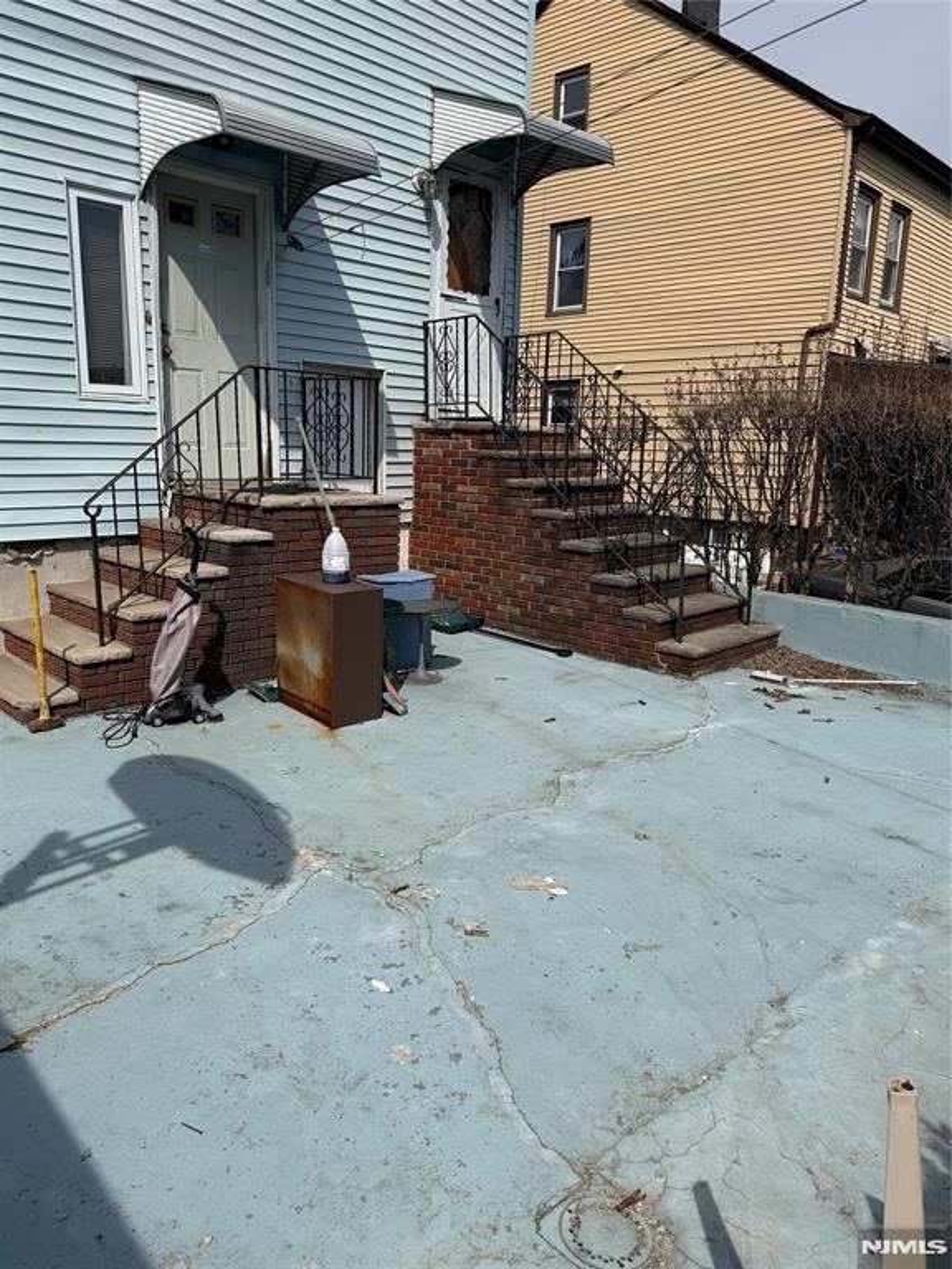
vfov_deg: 71.6
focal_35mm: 24
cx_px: 476
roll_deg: -2.1
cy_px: 634
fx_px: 880
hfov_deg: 56.8
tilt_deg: -12.2
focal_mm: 6.76
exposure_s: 1/9091
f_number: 1.78
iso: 80
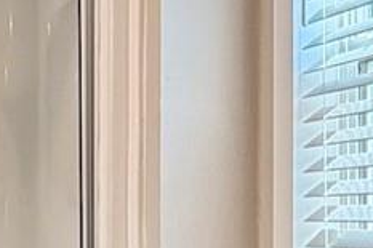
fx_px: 1035
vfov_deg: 13.6
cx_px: 29
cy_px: 214
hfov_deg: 20.0
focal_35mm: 100
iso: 100
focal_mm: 2.22
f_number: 2.2
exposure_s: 1/120
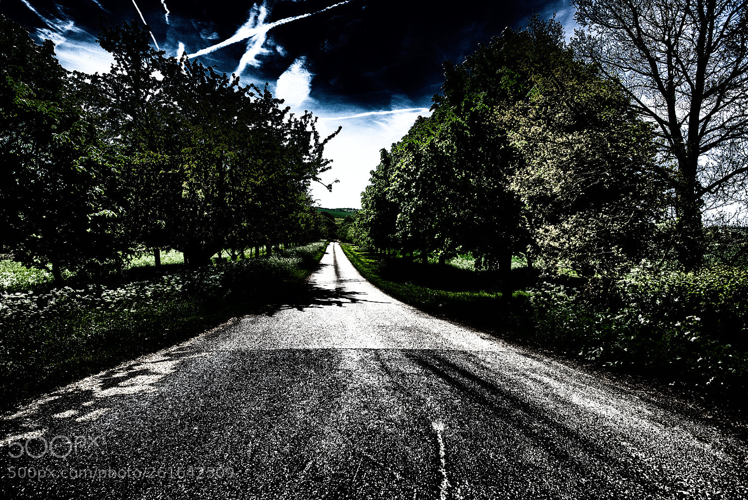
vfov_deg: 59.6
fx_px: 437
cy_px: 249
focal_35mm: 21
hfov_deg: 81.2
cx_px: 370
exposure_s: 1/2000
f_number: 4.5
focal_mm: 20
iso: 180
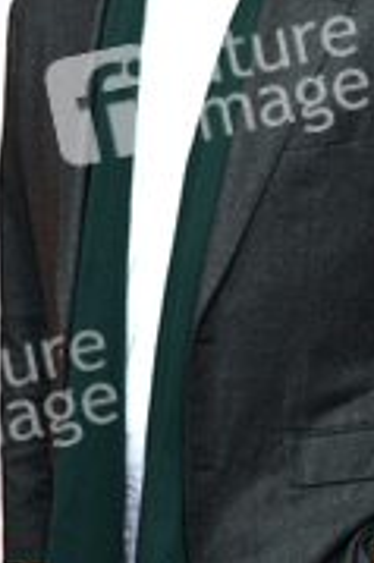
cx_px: 299
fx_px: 2623
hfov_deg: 8.1
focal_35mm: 168
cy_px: 248
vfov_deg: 12.2
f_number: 5
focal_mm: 75
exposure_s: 1/125
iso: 640
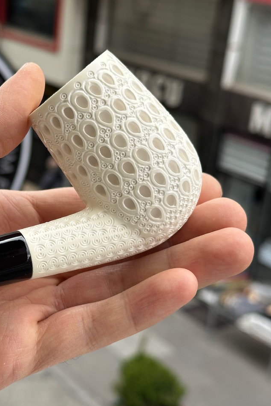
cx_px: 21
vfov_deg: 30.1
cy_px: 204
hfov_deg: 19.9
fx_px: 756
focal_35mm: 67
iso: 64
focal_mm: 6.86
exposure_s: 1/604
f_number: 1.78
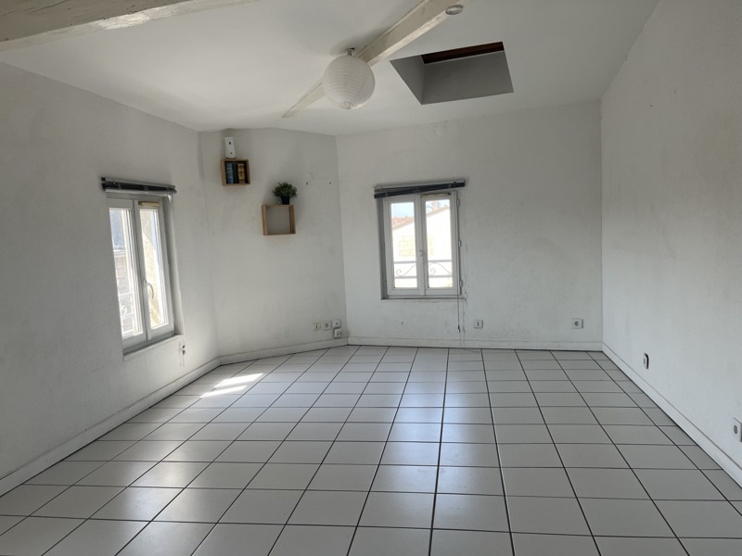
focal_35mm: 26
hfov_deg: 67.3
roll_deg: +3.3
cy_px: 278
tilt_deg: -5.7
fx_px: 557
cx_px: 371
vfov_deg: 53.1
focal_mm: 5.1
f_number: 1.6
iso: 40
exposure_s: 1/276
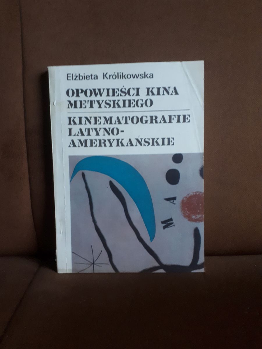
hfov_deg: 51.4
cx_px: 131
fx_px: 272
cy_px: 174
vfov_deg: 65.3
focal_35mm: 27
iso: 320
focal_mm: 3.6
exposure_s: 1/15
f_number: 1.9
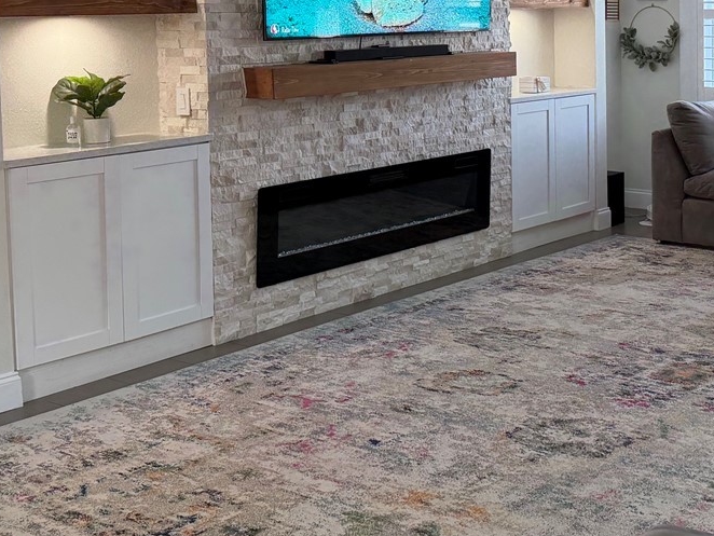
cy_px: 75
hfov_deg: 32.6
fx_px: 1197
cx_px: 530
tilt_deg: -3.2
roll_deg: +0.6
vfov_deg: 24.7
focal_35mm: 58
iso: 200
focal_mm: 6.76
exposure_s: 1/121
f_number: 1.78
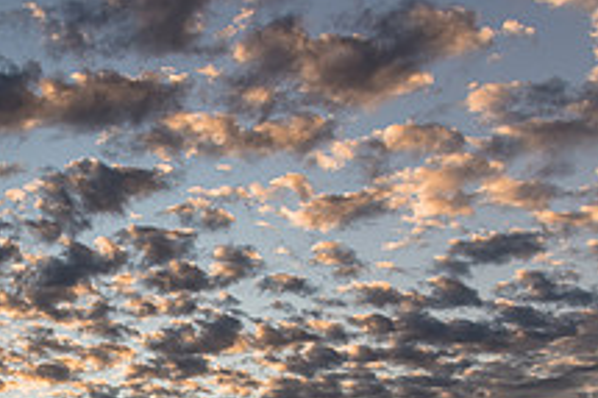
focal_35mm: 67
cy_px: 461
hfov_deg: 28.3
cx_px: 3
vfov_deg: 19.3
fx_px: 1112
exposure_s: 1
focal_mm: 24
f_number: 9
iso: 100
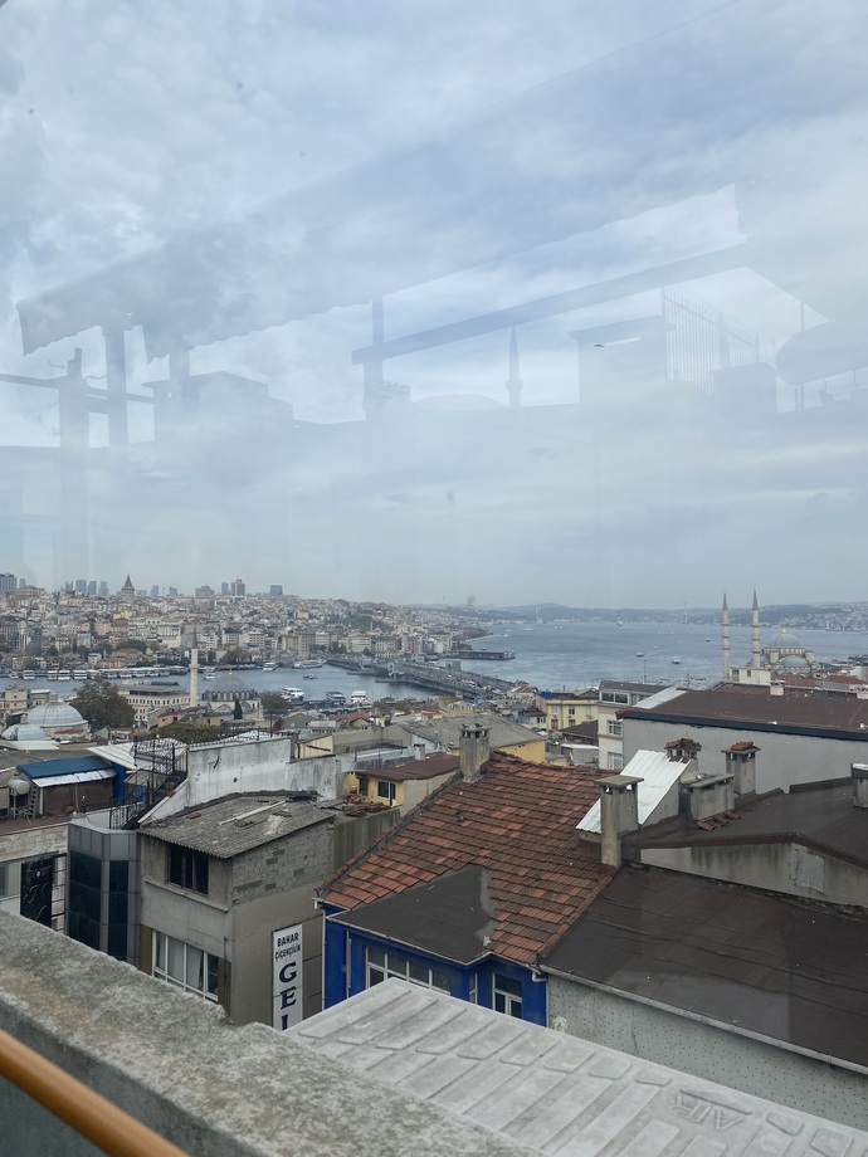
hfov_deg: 53.1
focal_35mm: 26
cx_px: 434
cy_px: 578
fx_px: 869
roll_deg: -0.4
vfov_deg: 67.3
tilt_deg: +4.3
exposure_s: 1/2625
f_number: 1.8
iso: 32
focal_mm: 4.25
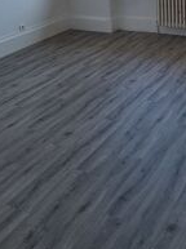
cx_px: 137
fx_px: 367
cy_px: -19
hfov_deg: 28.1
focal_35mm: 51
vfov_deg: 33.2
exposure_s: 1/322
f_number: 1.8
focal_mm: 5.54
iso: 40
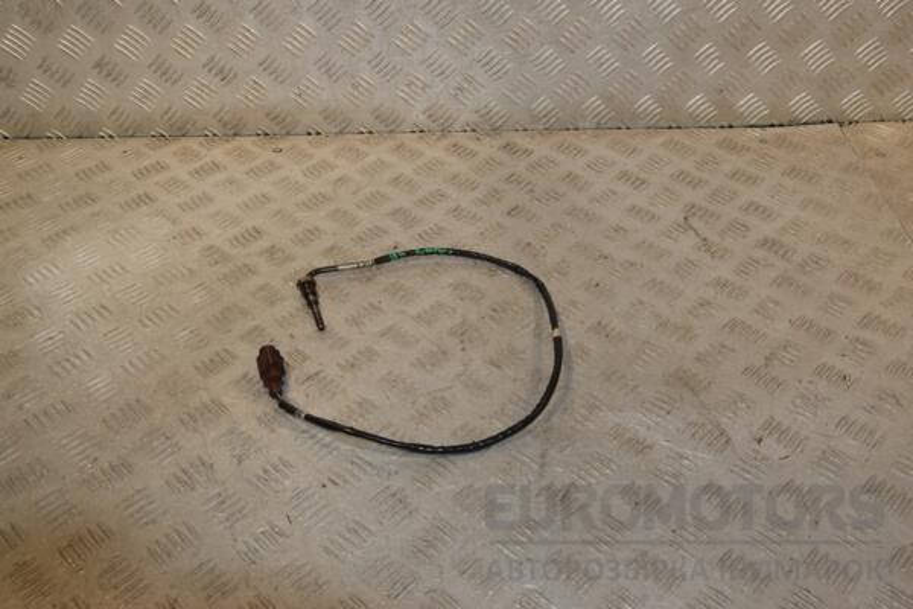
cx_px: 456
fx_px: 951
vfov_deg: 35.5
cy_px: 304
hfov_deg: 51.3
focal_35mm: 38
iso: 800
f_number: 9
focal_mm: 25
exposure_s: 1/200
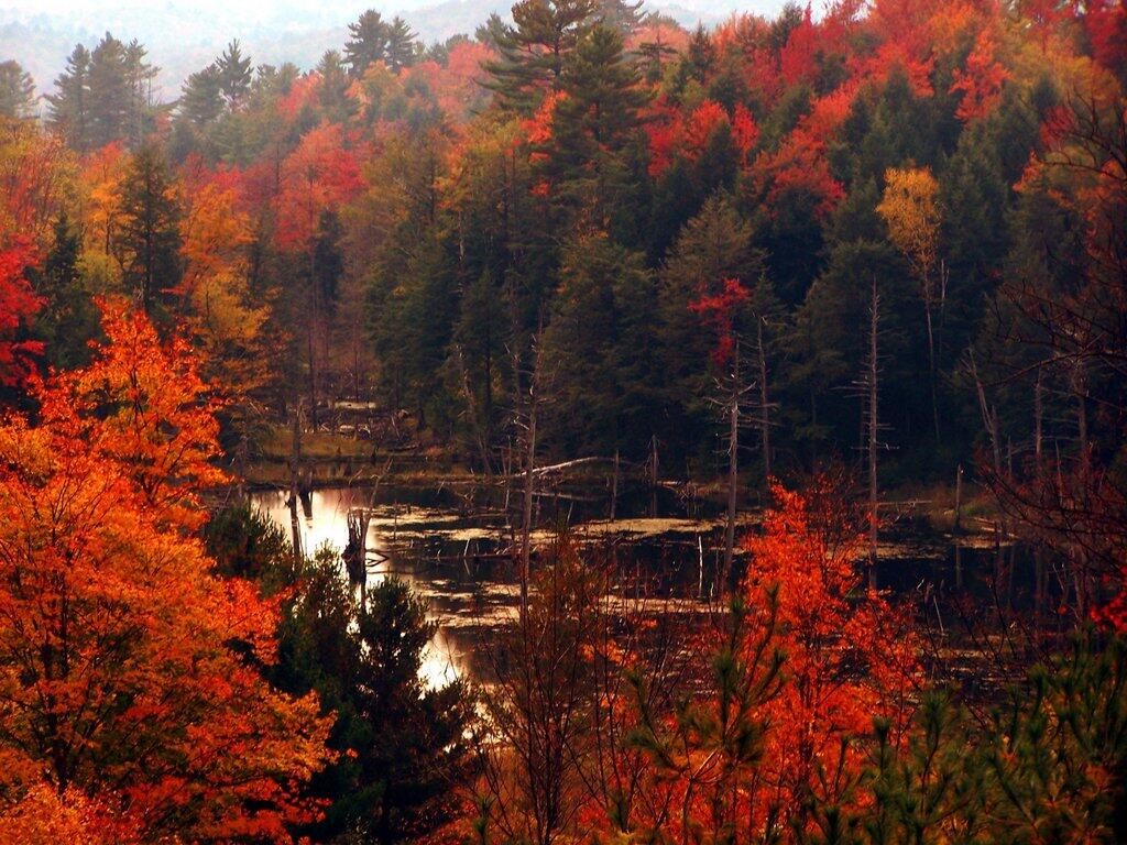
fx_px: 5502
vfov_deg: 8.8
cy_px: 422
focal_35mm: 169
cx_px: 564
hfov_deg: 11.7
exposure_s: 1/160
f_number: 3.2
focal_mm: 28
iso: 80
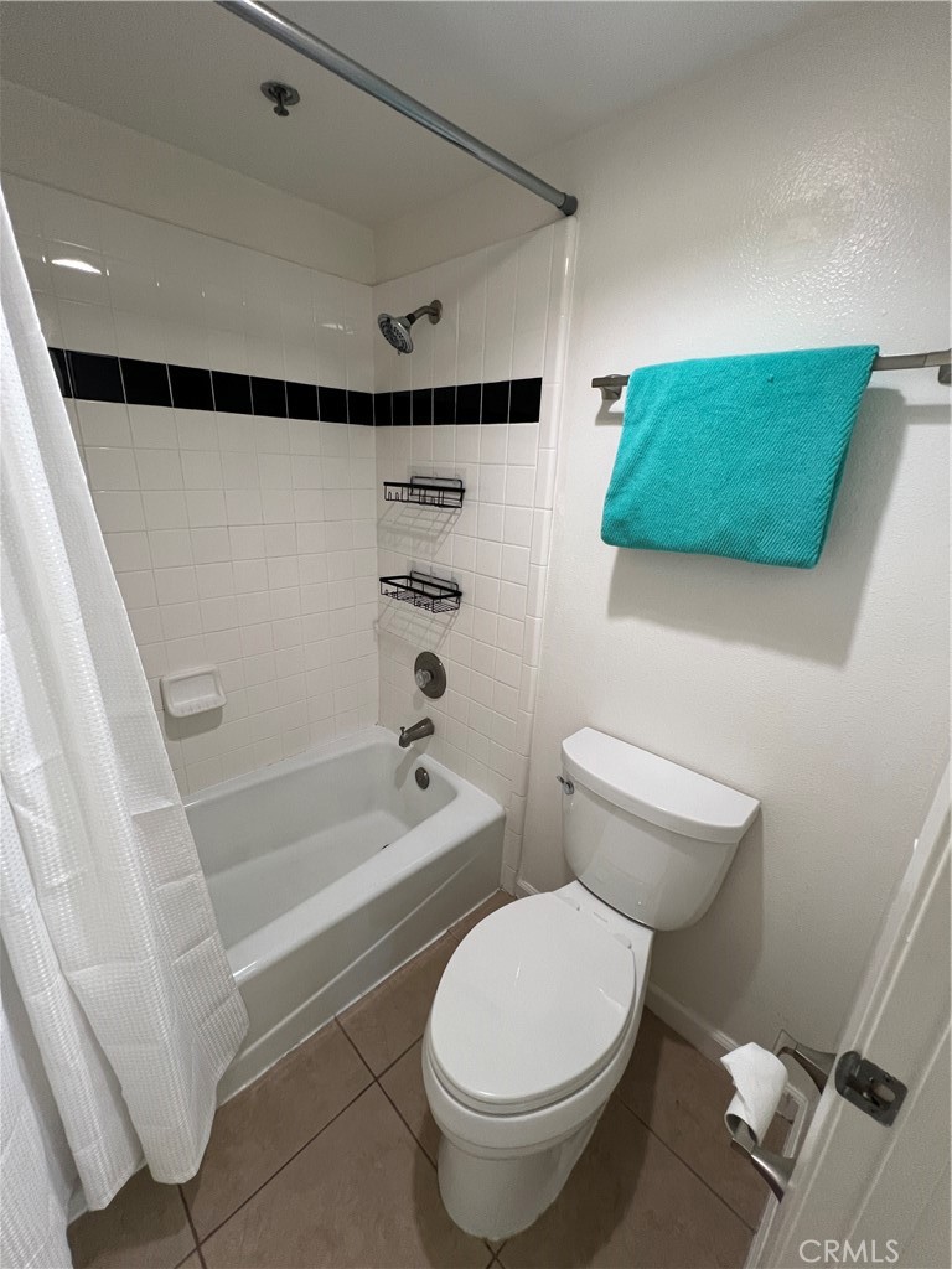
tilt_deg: -18.3
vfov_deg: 106.2
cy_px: 634
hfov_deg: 89.9
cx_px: 476
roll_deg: -2.1
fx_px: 477
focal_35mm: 13
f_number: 1.8
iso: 160
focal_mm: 1.57
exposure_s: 1/60
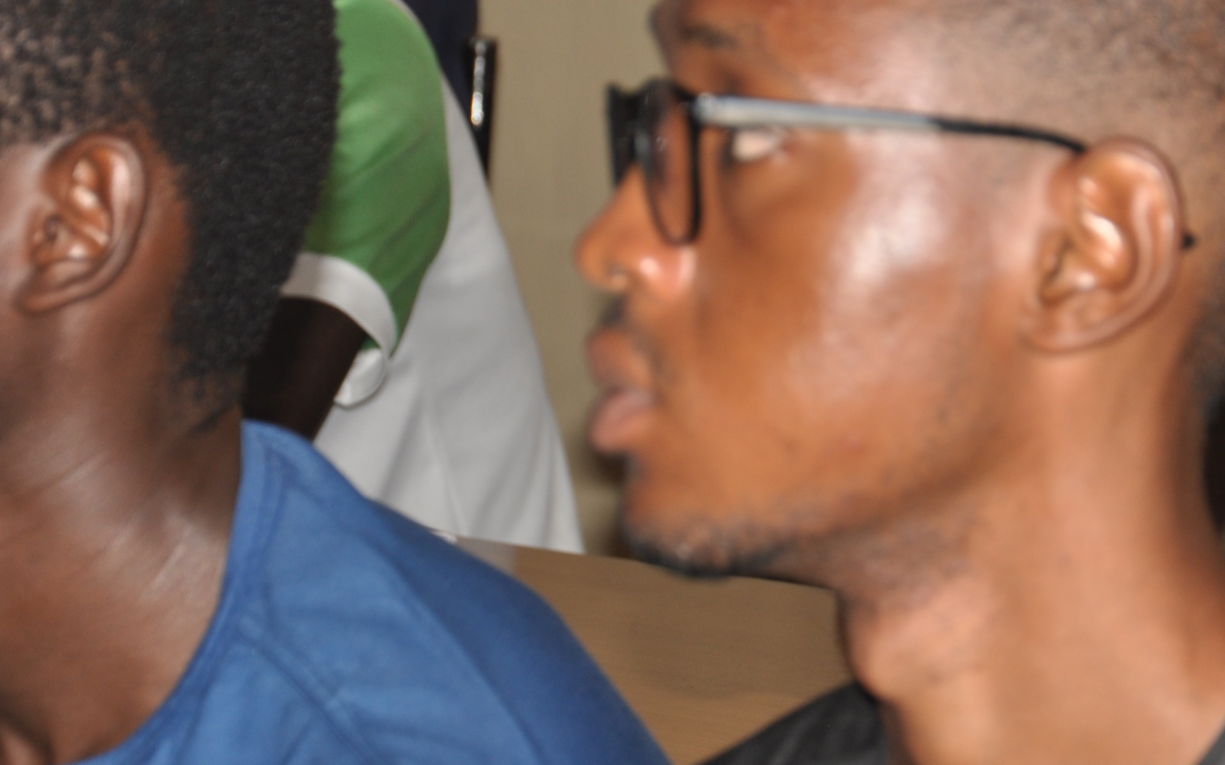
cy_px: 306
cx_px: 852
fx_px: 7712
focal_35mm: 231
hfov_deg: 9.1
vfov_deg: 5.7
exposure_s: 1/60
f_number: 5.3
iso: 200
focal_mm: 75
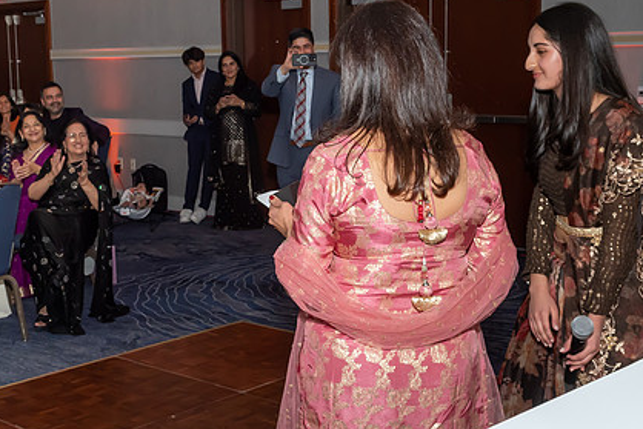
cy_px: 202
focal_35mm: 58
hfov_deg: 34.4
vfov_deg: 23.4
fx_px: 1036
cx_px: 286
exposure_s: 1/250
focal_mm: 18
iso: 500
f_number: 7.1
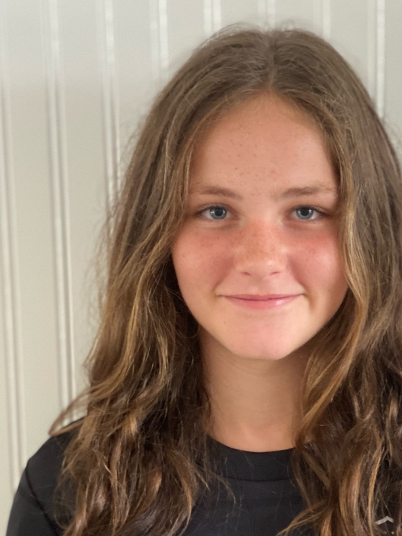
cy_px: 359
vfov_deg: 24.3
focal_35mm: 80
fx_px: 1240
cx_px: 280
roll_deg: -0.5
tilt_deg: -6.9
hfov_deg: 18.4
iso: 400
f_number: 2
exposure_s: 1/30
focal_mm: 6
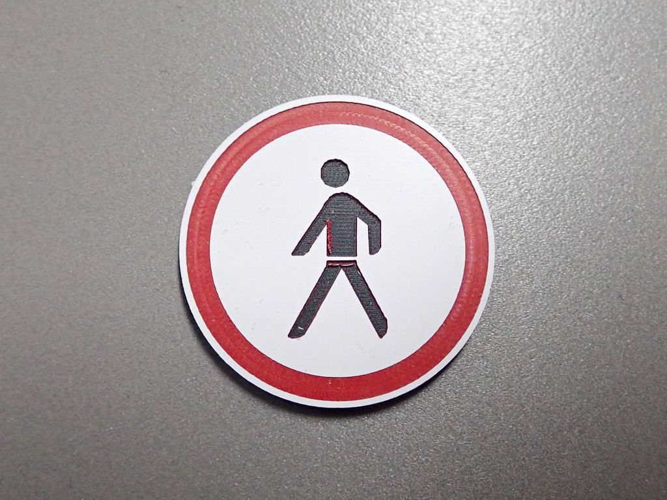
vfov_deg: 46.8
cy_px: 250
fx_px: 578
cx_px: 334
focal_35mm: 30
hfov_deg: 60.0
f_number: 2.3
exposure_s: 1/160
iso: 640
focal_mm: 5.5
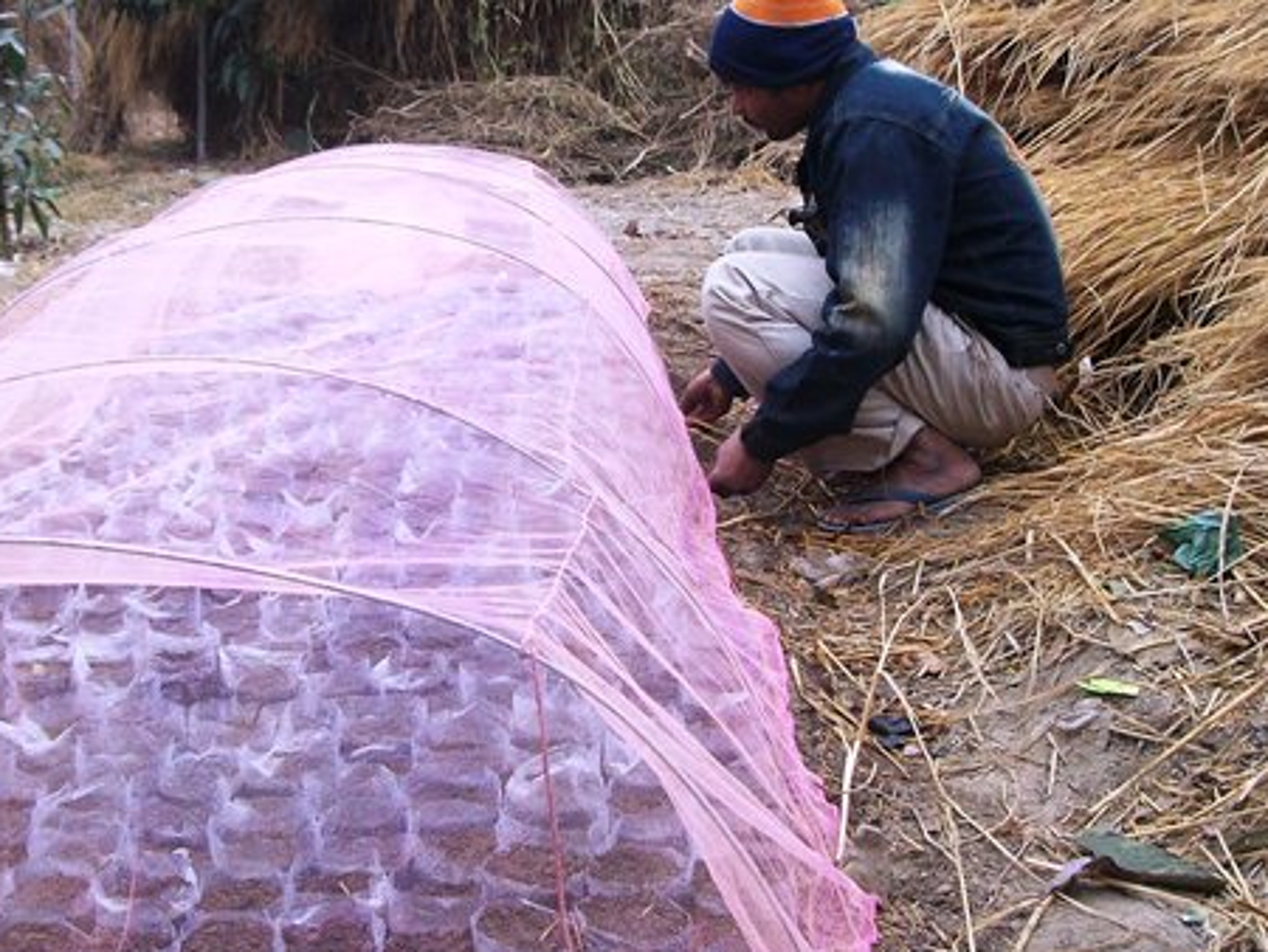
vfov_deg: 30.3
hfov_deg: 39.6
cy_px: 406
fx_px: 1759
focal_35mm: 48
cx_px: 544
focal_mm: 6
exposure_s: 1/160
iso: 80
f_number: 2.7
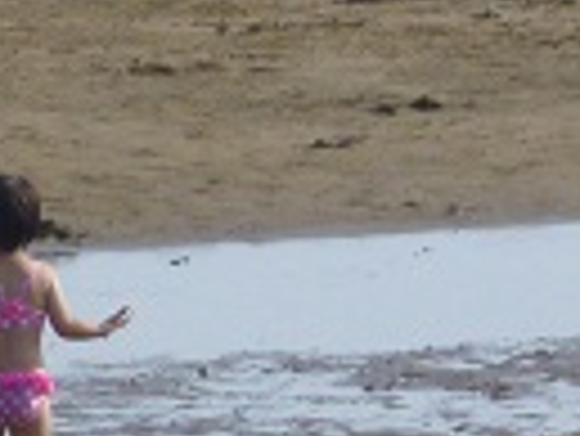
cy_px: 364
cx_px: -324
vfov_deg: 1.7
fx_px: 14406
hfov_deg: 2.3
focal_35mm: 859
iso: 100
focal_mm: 21.5
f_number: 6.4
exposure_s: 1/250
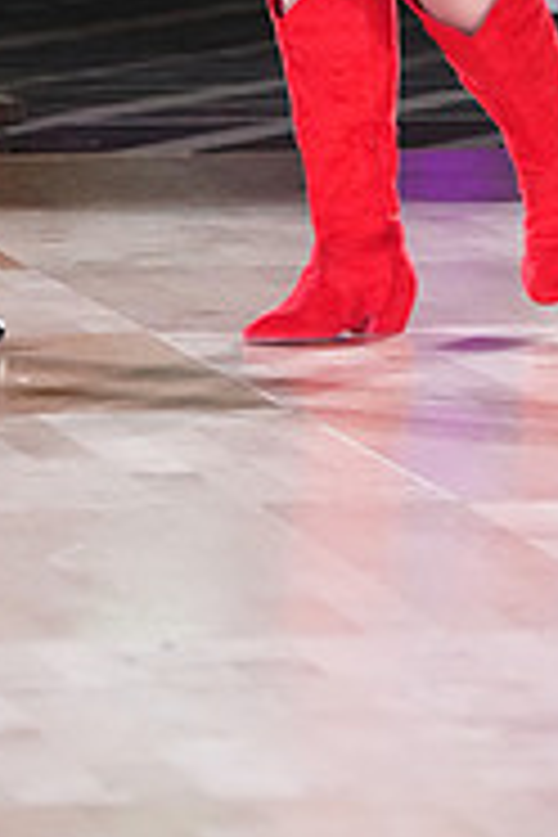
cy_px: -450
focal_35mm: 387
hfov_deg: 3.6
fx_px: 8997
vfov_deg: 5.3
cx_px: 407
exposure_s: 1/400
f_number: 4
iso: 3200
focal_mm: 124
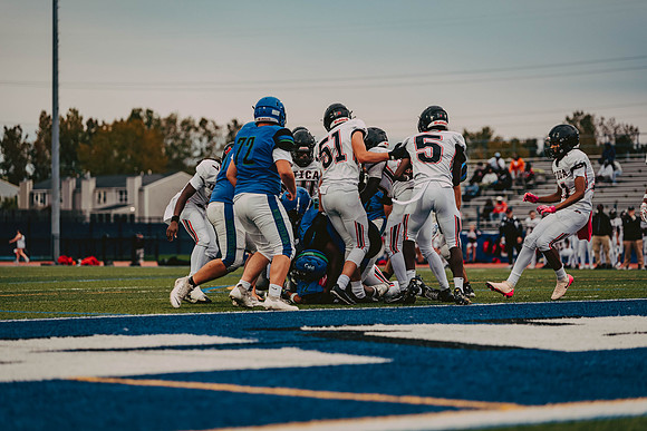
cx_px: 324
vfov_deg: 10.2
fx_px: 2427
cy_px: 216
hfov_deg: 15.2
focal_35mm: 135
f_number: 3.2
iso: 800
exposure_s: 1/1000
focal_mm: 135
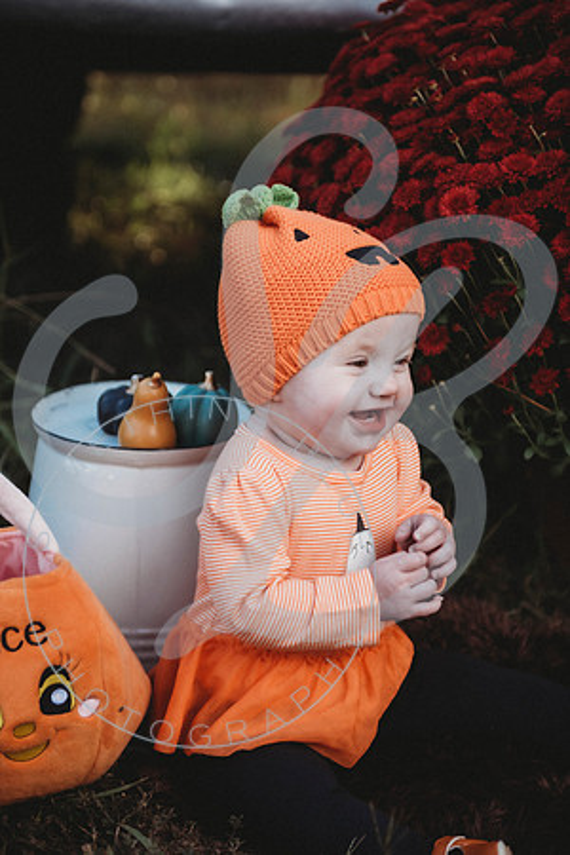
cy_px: 428
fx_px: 1662
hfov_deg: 19.5
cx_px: 285
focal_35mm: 70
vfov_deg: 28.8
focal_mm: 70
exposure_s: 1/250
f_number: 2.8
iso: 100
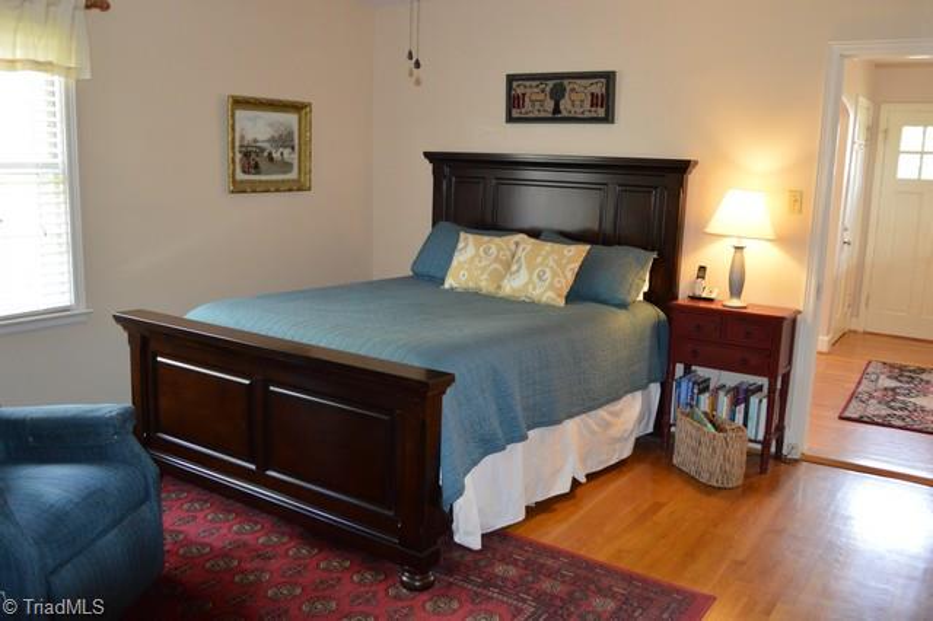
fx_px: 777
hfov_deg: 62.0
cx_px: 466
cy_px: 310
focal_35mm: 30
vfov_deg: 43.6
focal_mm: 20
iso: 1100
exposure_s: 1/60
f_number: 3.8
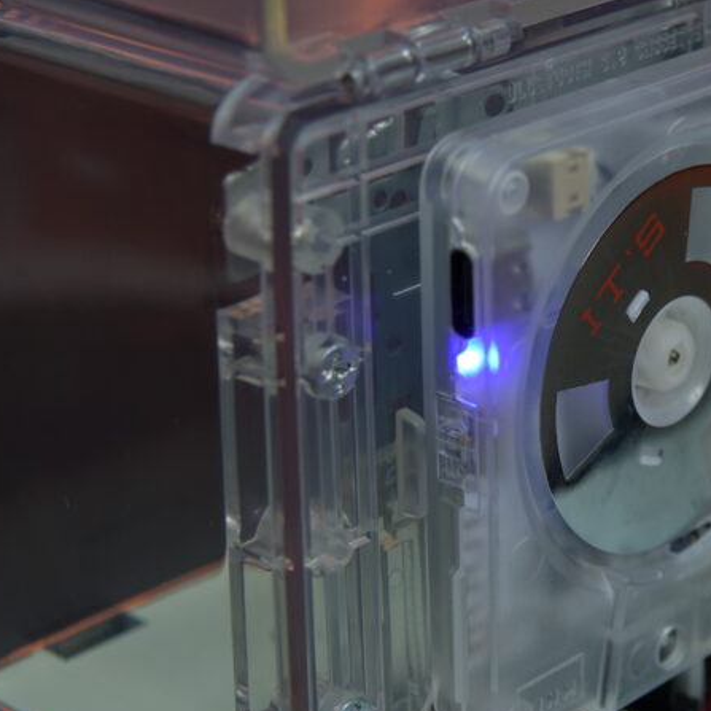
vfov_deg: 16.6
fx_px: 2440
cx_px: 654
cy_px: 421
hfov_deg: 16.3
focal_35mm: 105
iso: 125
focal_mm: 23.95
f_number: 3.5
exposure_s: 1/25
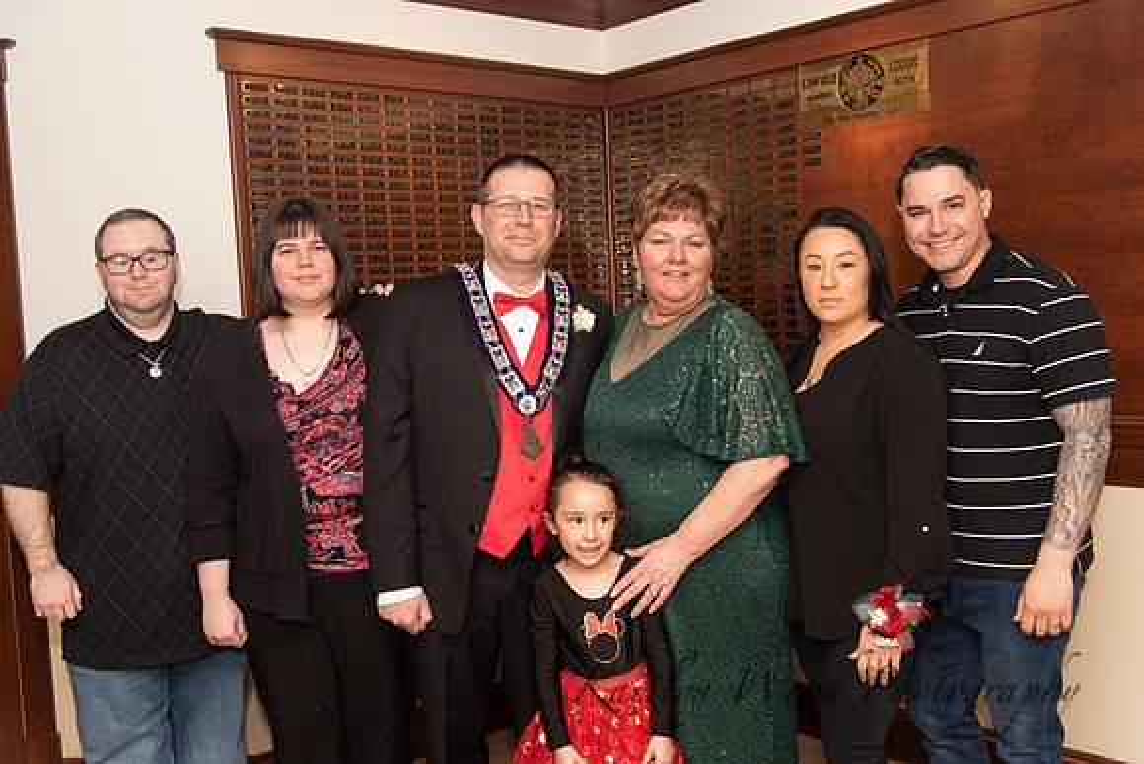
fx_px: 1208
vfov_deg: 35.1
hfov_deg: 50.7
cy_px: 382
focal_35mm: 38
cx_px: 572
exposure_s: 1/200
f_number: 4
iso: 800
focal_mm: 38
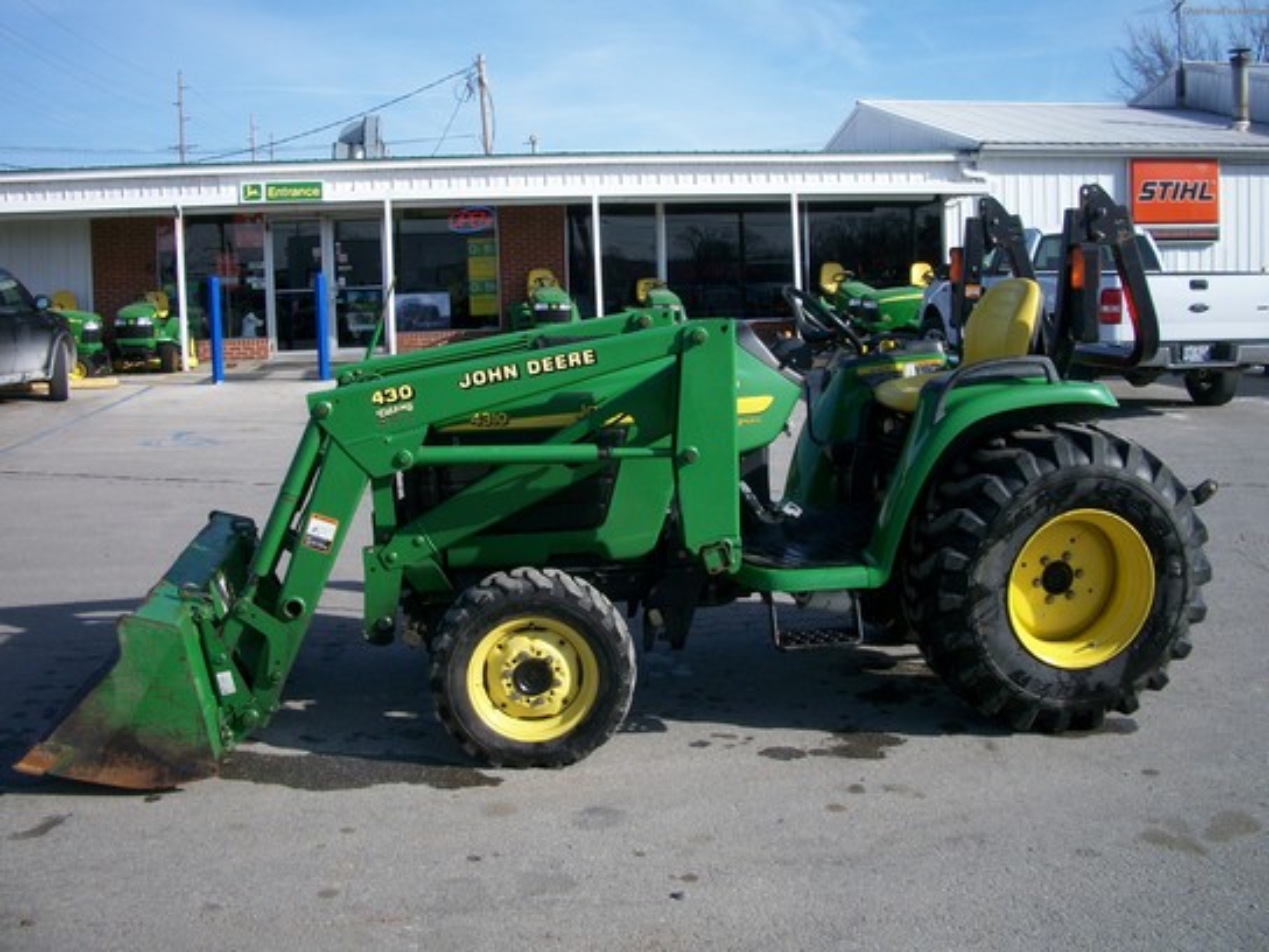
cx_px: 634
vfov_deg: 40.7
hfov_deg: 52.6
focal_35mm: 35
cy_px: 476
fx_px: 1283
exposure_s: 1/320
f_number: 5.6
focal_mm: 6.3
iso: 80
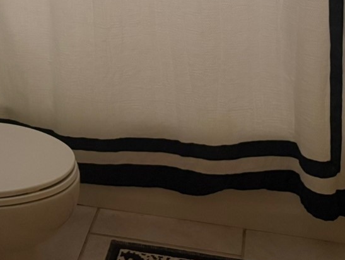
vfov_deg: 17.8
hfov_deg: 25.1
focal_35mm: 76
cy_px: -104
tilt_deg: -11.9
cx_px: 56
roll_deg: +1.6
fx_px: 758
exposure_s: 1/60
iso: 320
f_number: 1.6
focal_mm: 5.96
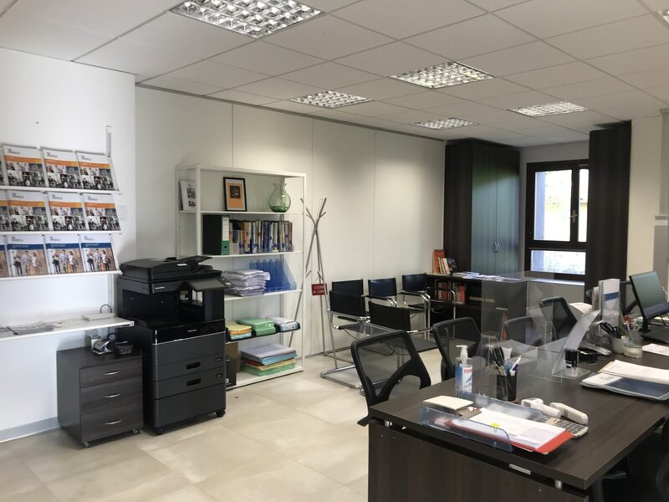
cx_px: 334
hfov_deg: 63.4
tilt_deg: -2.3
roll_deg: -0.4
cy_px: 251
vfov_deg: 49.7
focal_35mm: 28
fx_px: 541
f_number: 1.8
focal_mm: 3.99
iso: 32
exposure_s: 1/50
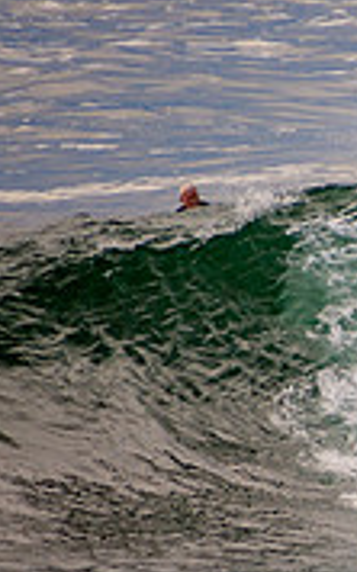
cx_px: 769
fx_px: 31013
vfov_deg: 1.1
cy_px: 313
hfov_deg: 0.7
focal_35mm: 1989
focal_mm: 400
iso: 250
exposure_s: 1/800
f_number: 5.6
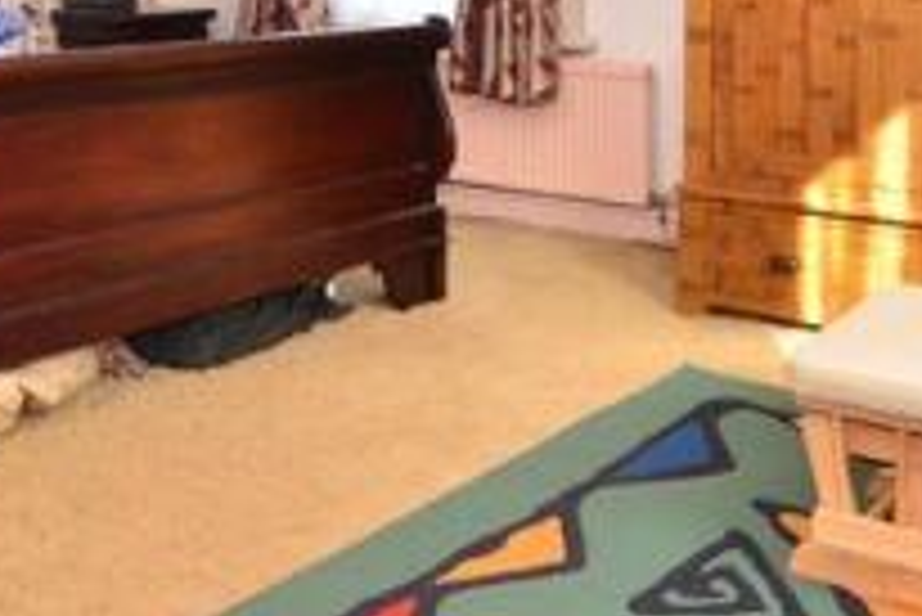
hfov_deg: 40.6
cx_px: 616
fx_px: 1230
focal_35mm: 48
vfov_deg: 26.1
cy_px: -52
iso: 640
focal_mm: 10
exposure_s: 1/10
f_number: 10
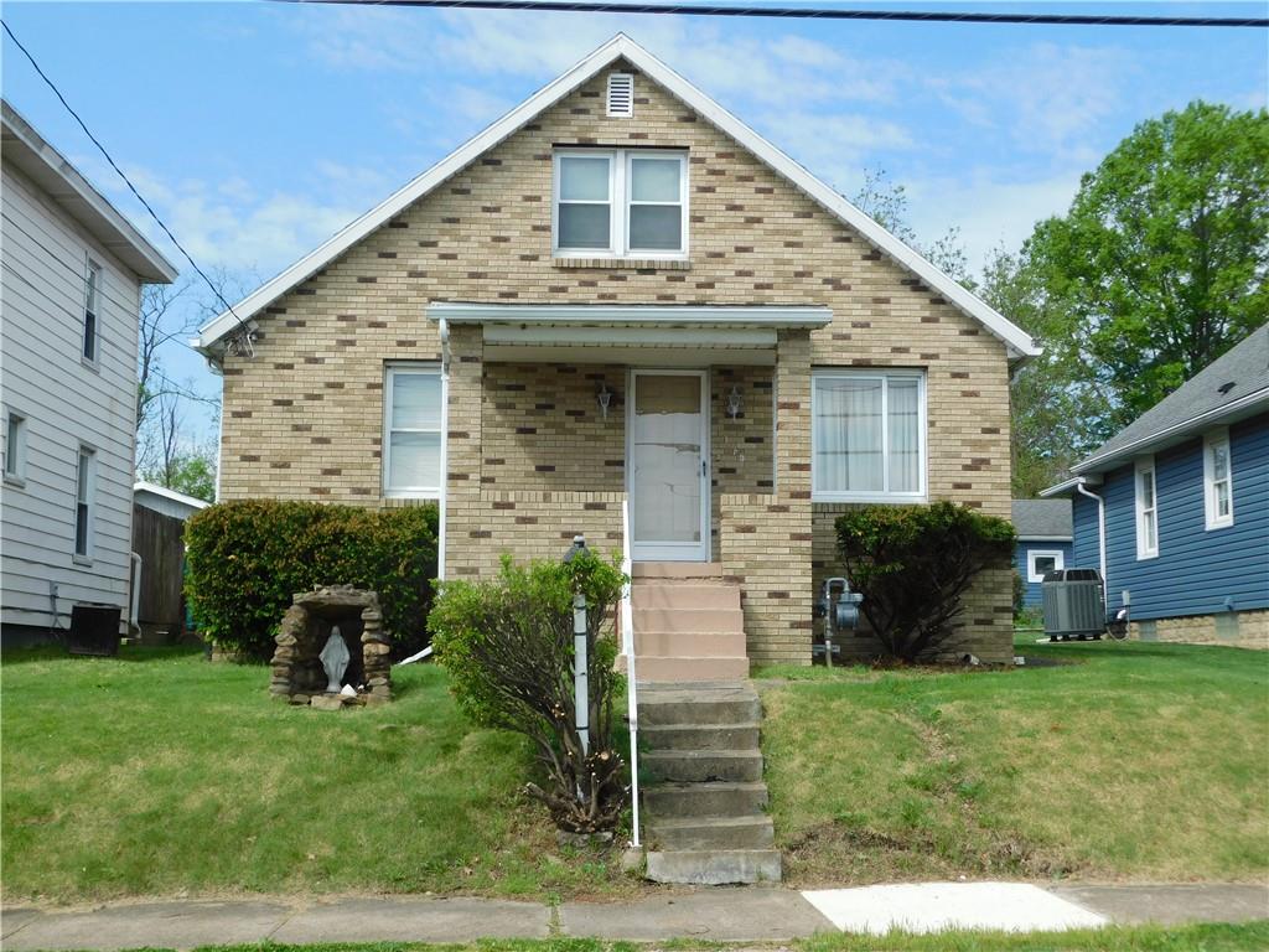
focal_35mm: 45
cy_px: 476
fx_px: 1650
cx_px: 634
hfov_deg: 42.1
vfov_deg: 32.2
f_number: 3.7
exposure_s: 1/800
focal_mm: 8
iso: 125
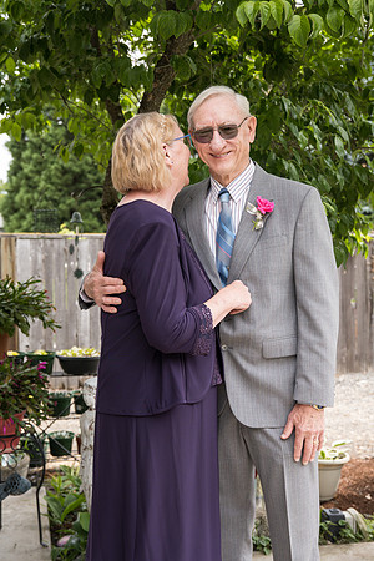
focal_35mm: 50
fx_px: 779
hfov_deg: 27.0
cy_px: 280
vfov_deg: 39.6
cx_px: 187
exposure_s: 1/500
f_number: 5
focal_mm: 50
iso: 400
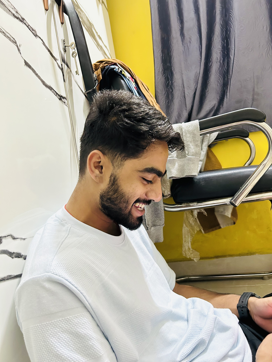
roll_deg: +9.9
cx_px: 136
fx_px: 272
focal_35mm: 26
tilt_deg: +0.7
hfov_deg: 53.1
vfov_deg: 67.3
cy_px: 181
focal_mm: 5.7
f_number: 1.5
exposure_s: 1/50
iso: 500
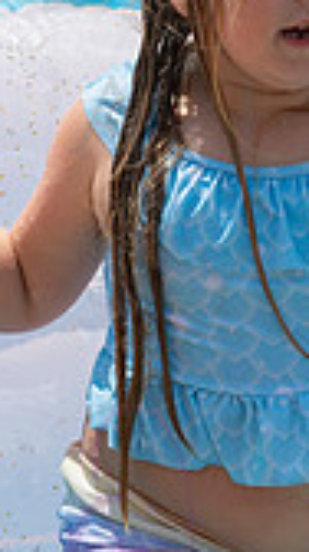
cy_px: 246
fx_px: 4636
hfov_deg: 3.8
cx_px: 247
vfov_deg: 6.8
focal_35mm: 317
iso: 400
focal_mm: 83
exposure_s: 1/800
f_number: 9
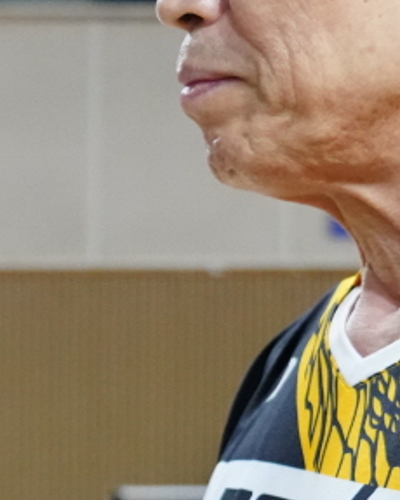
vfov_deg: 10.9
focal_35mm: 176
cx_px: -473
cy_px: 490
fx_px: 2607
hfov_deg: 8.2
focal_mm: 30
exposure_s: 1/250
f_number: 4
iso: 3200
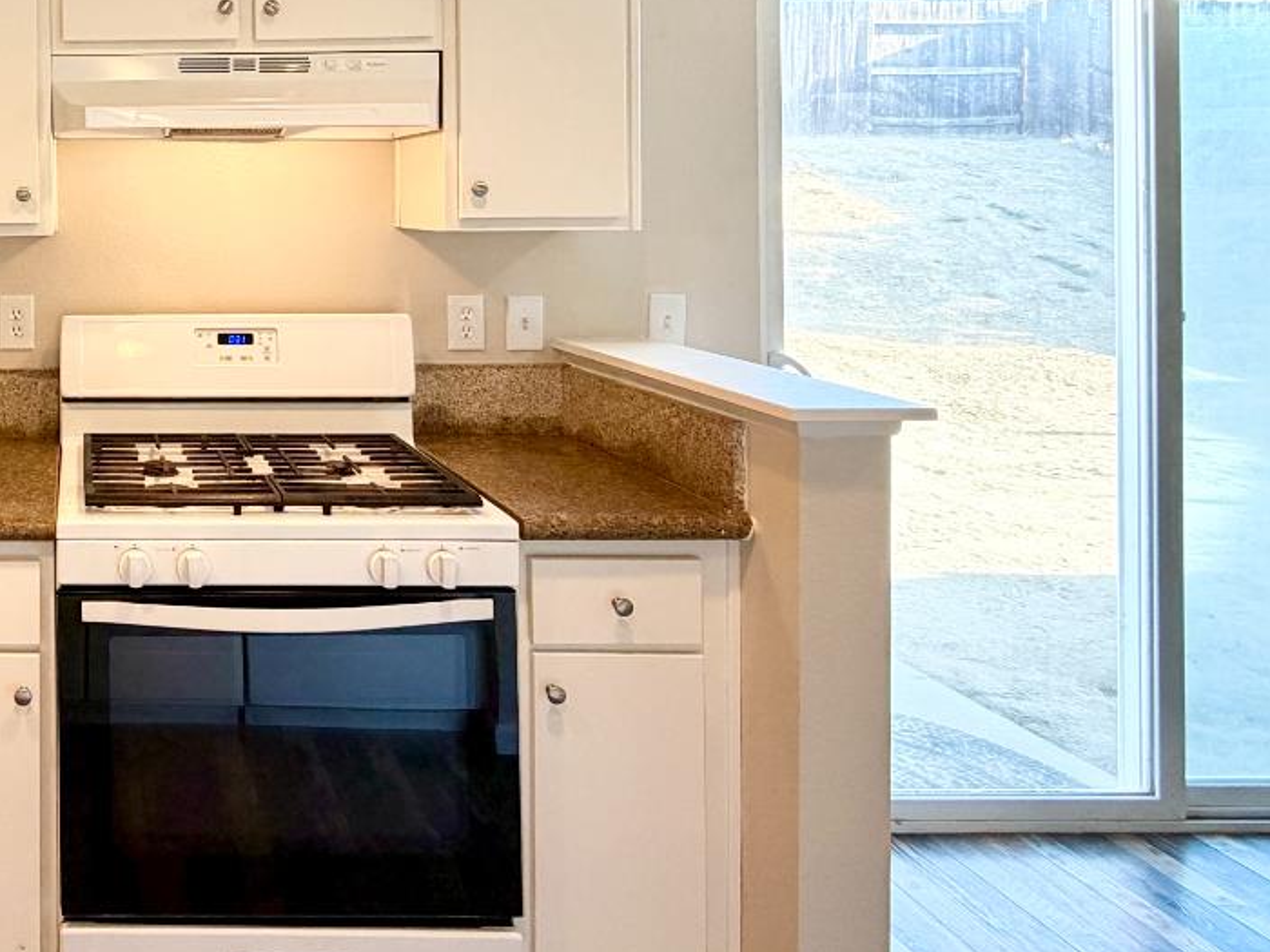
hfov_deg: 50.6
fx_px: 1101
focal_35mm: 30
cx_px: 53
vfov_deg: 44.6
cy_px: 195
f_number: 2.2
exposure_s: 1/120
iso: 200
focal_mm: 2.22
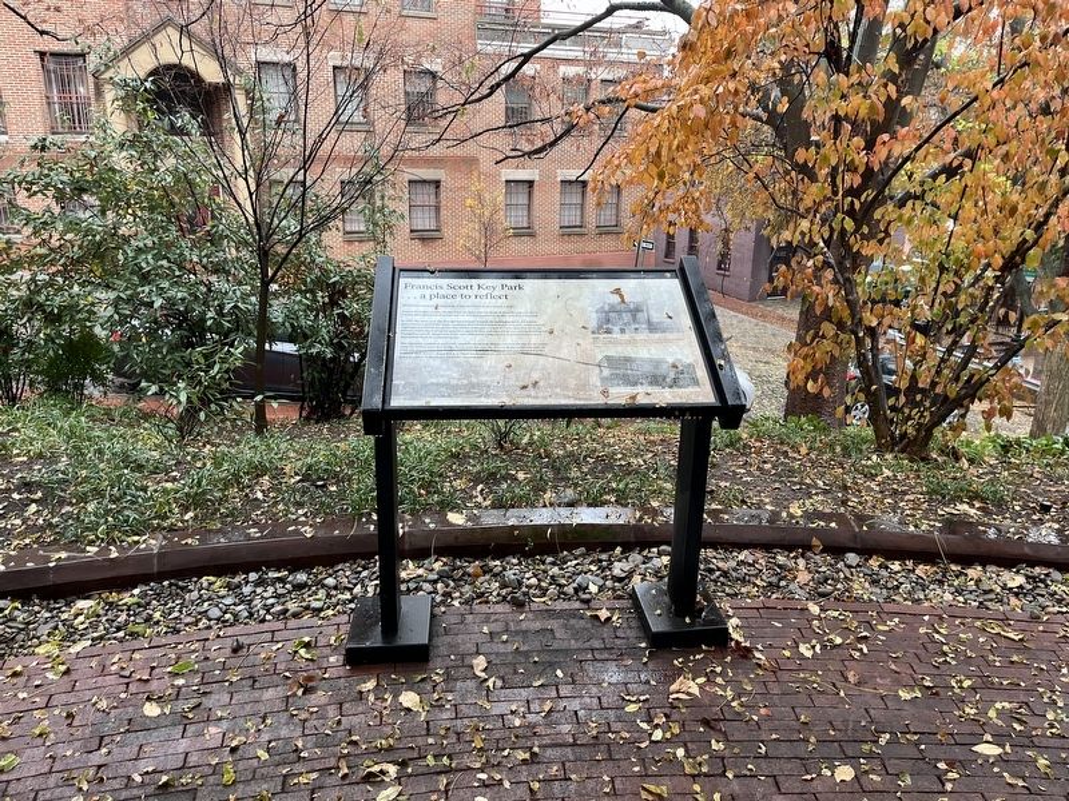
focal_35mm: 26
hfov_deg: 67.3
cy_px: 400
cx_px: 534
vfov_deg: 53.1
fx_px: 803
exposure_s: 1/114
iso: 125
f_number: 1.6
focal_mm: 5.1
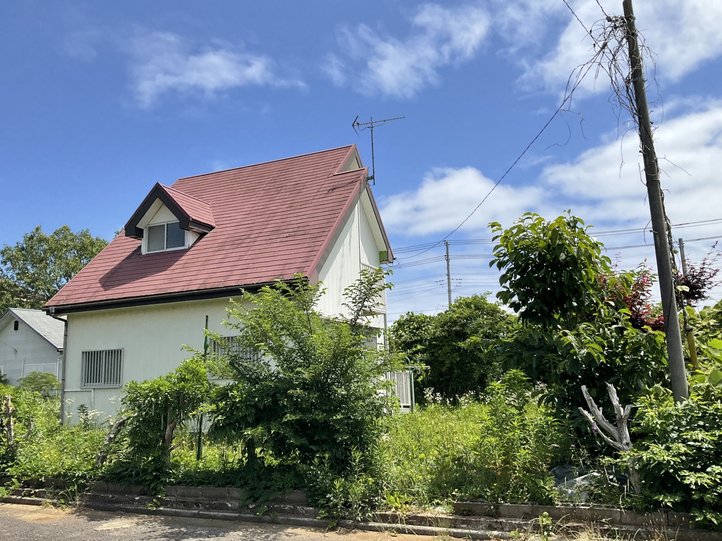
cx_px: 361
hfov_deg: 61.7
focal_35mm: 29
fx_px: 605
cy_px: 270
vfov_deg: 48.2
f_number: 1.8
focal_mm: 3
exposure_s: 1/2320
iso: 25
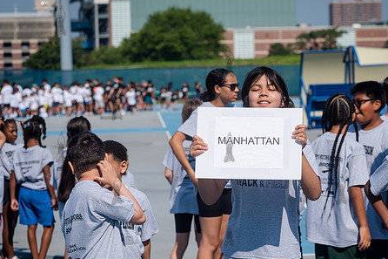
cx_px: 254
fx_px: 1250
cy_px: 156
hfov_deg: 17.6
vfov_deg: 11.8
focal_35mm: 116
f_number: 5
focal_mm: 80
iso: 200
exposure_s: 1/3200
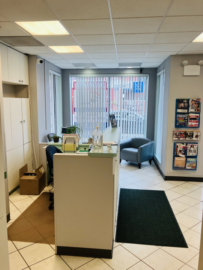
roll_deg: +0.8
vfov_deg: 63.4
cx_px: 102
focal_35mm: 28
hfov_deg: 49.7
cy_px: 135
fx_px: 219
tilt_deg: -6.6
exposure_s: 1/120
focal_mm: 3.99
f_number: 1.8
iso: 64
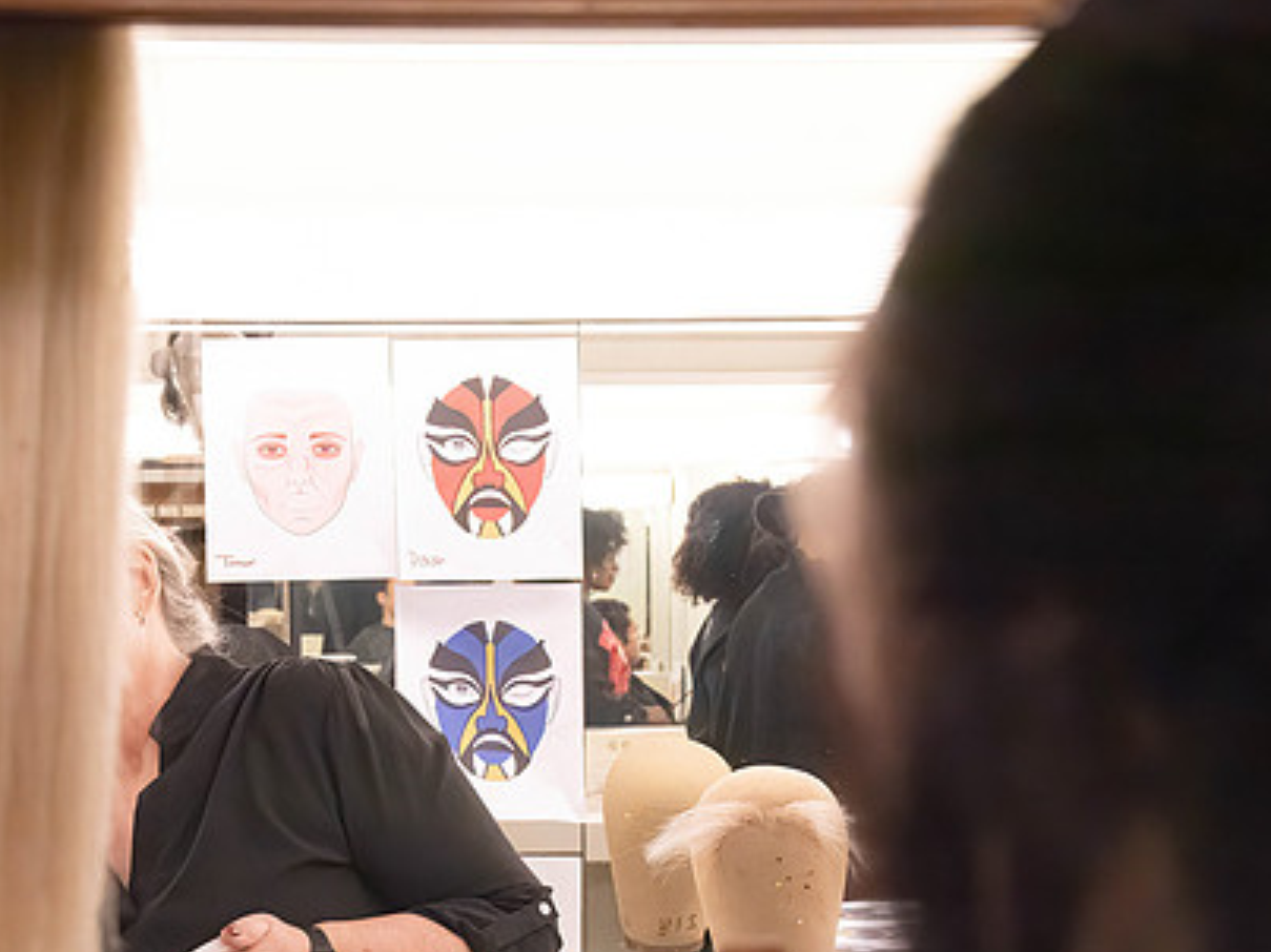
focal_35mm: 97
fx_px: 3561
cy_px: 601
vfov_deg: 15.2
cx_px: 505
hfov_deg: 20.2
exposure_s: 1/500
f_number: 11
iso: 16000
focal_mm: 70
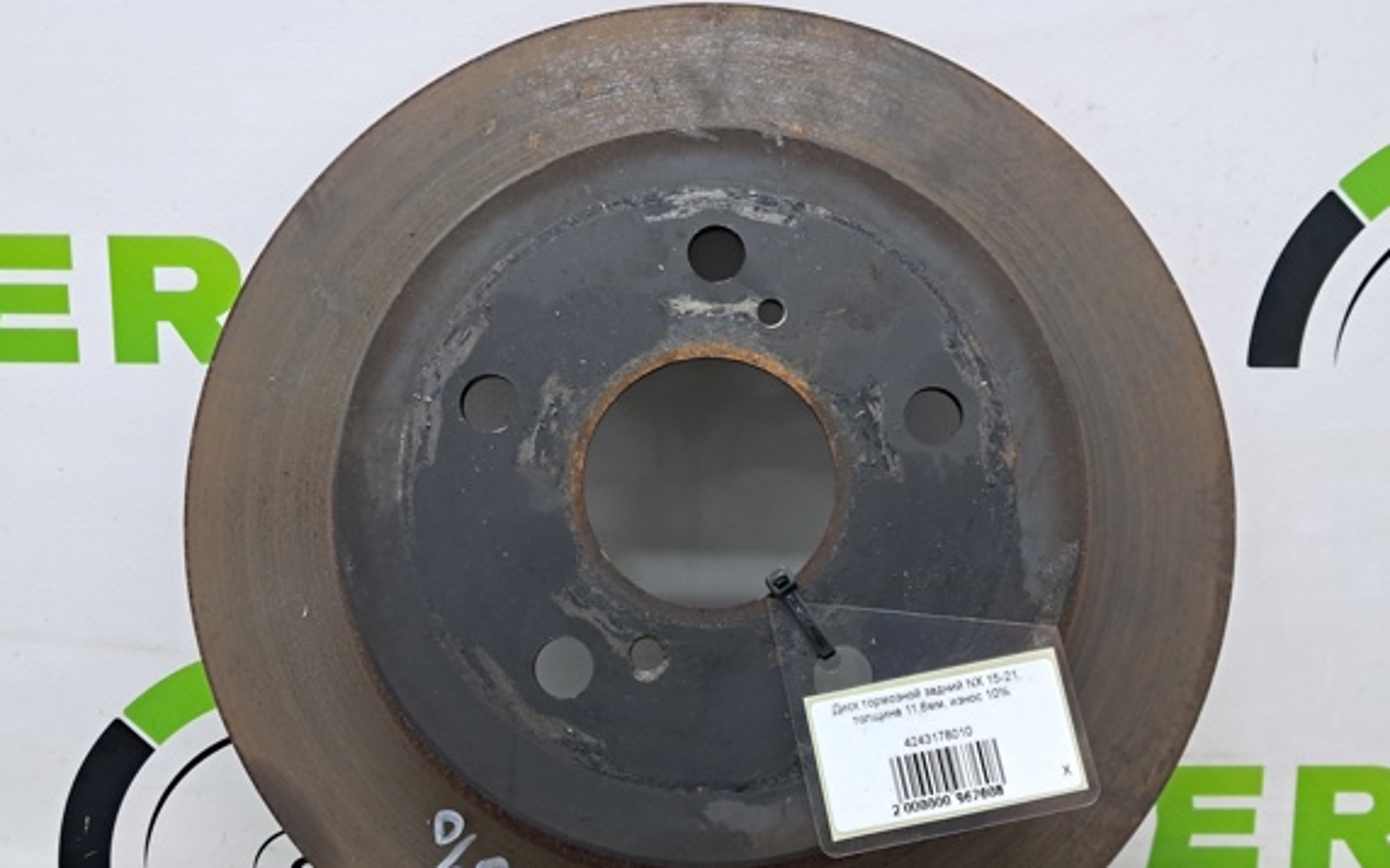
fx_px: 1212
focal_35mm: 32
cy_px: 514
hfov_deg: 59.7
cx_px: 710
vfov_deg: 39.3
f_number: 1.8
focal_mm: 4
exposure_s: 1/50
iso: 200
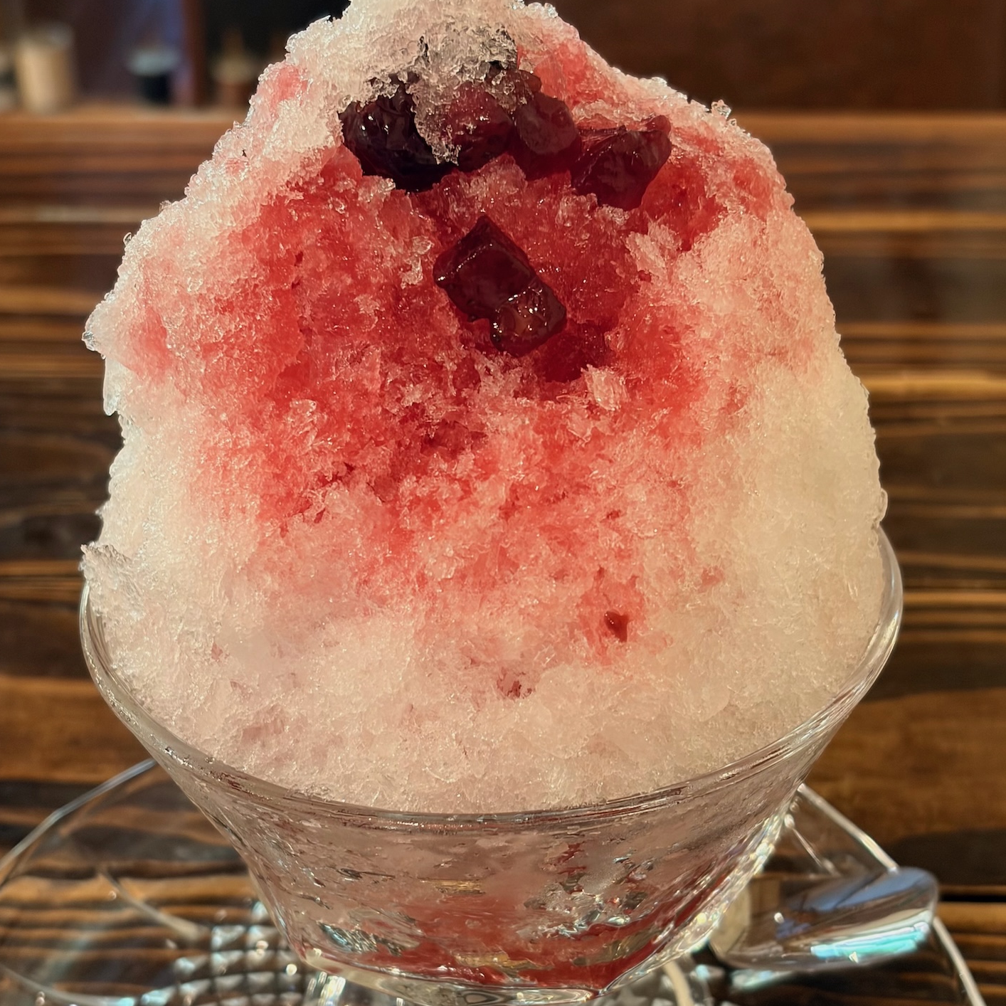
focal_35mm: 62
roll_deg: +0.9
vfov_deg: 27.7
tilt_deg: -32.0
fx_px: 2039
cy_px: 512
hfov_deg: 27.7
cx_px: 504
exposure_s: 1/40
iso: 160
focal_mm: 5.96
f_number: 1.6
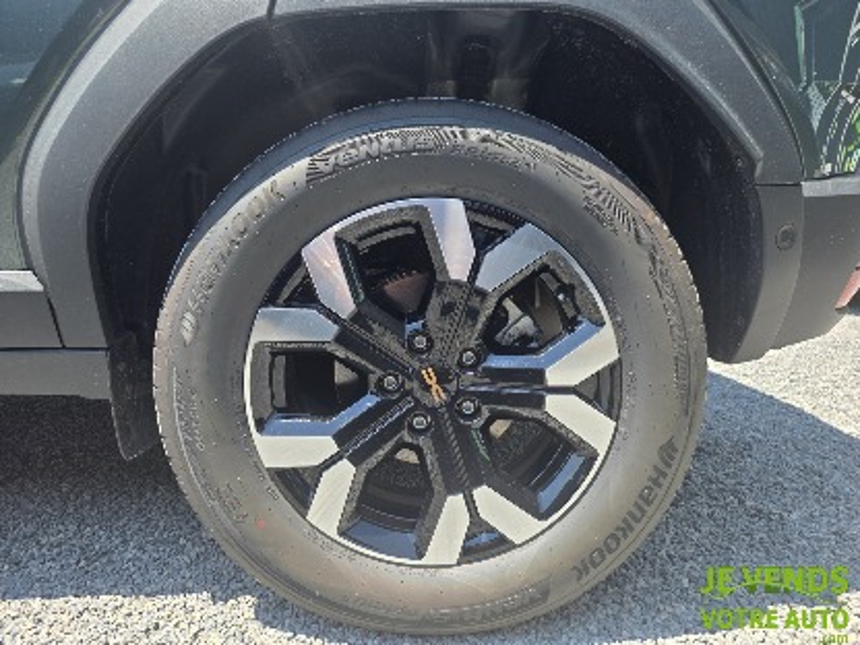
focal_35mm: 23
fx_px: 571
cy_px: 322
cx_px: 430
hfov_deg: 73.9
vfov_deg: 58.9
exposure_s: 1/1258
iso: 80
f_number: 1.7
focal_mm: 6.25
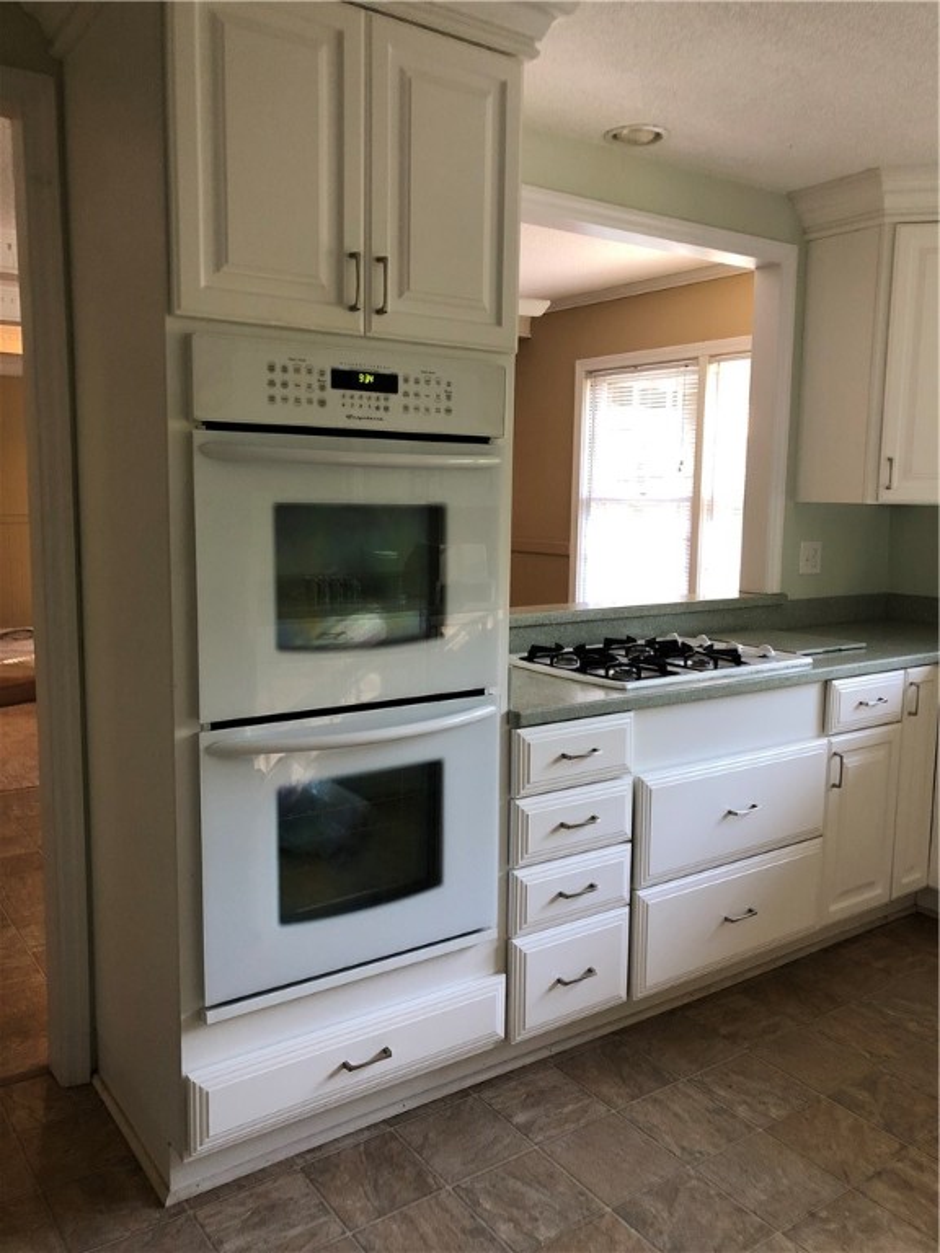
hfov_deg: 49.7
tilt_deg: -7.7
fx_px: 1014
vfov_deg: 63.4
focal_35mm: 28
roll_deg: +0.5
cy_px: 626
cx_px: 470
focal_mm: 3.99
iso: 64
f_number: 1.8
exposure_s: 1/15
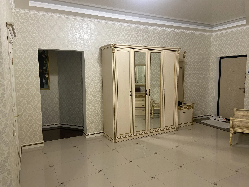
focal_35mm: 26
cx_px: 124
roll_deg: +0.2
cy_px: 94
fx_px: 187
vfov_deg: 53.1
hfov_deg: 67.3
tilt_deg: -6.9
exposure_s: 1/50
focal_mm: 4.25
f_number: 1.8
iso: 250
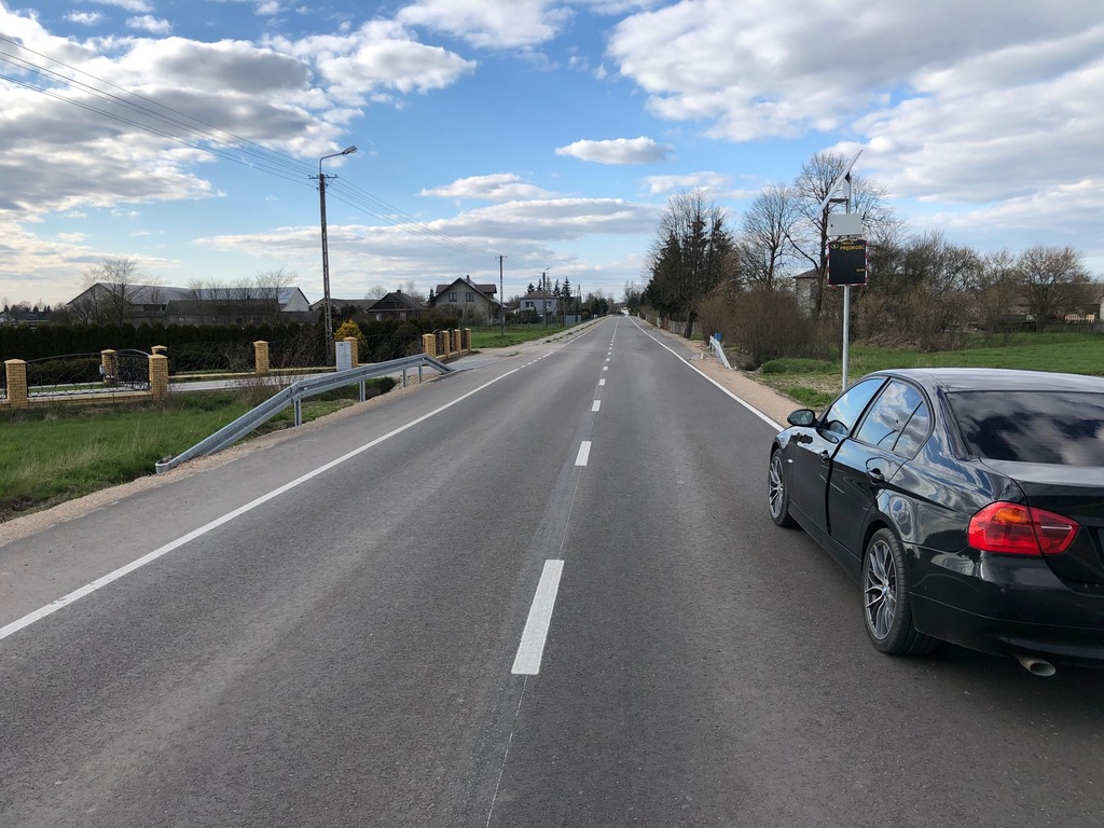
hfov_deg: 63.4
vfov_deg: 49.7
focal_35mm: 28
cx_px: 552
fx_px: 893
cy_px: 414
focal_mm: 4
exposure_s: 1/1429
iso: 20
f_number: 1.8
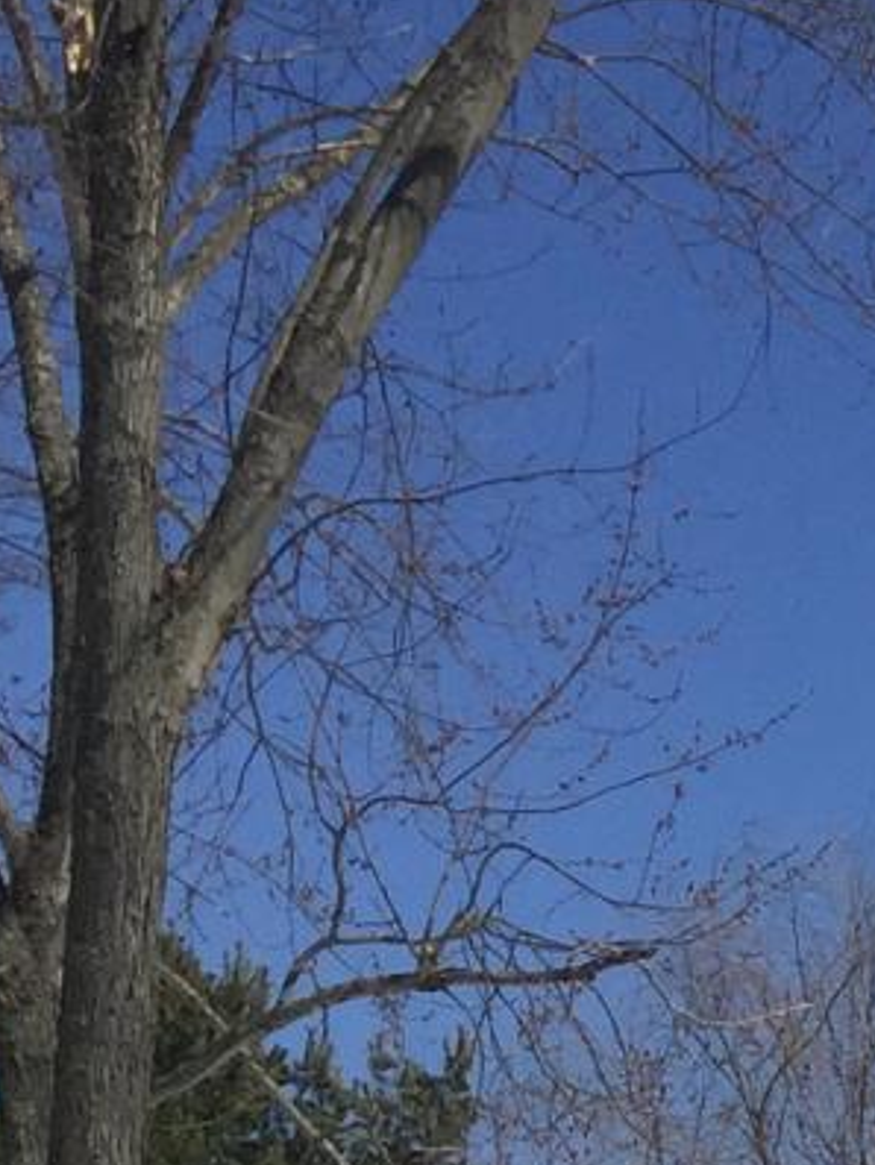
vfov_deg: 11.7
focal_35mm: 146
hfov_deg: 9.4
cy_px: 2524
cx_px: 1888
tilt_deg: -3.1
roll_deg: -2.4
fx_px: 4918
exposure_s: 1/4405
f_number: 2.2
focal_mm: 4.15
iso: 32
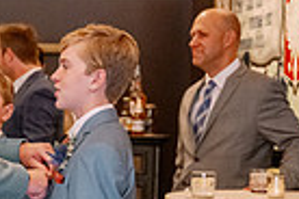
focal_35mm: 147
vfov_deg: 9.2
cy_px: 223
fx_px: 1221
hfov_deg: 13.7
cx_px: -6
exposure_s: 1/320
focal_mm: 45
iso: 6400
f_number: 2.8
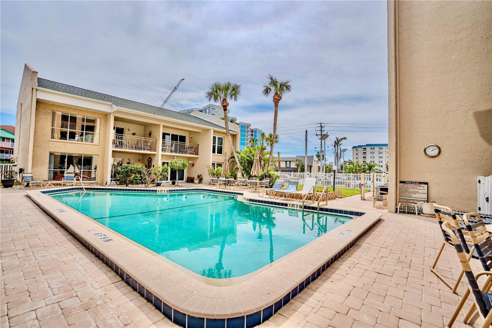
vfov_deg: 73.7
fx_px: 219
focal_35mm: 16
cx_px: 246
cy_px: 164
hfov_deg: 96.7
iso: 100
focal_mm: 16
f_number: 2.8
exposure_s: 1/8000
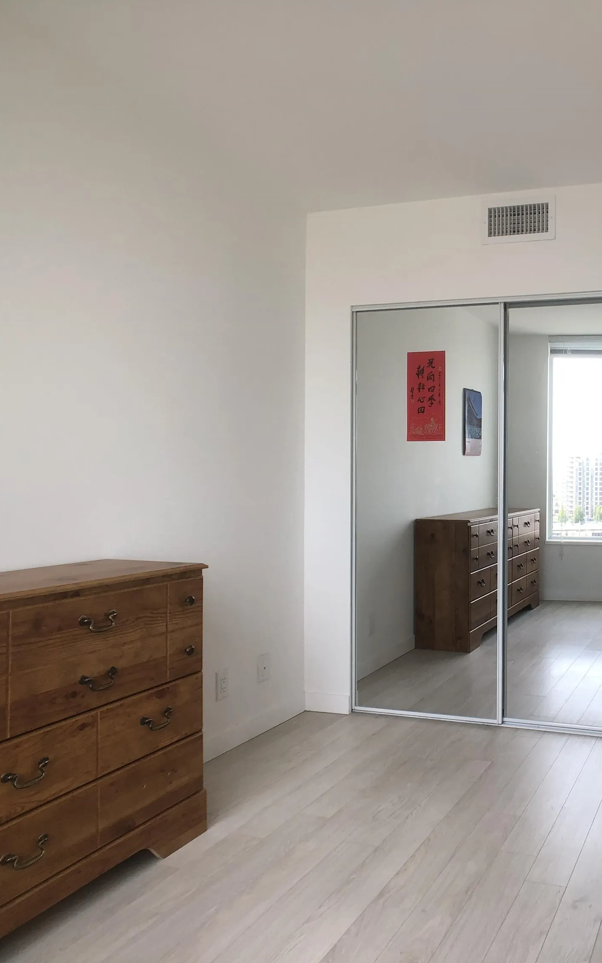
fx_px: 1050
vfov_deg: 49.3
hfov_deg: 30.3
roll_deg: +0.0
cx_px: 564
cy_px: 478
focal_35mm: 40
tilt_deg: -1.0
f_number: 1.8
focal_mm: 4
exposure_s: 1/124
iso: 20
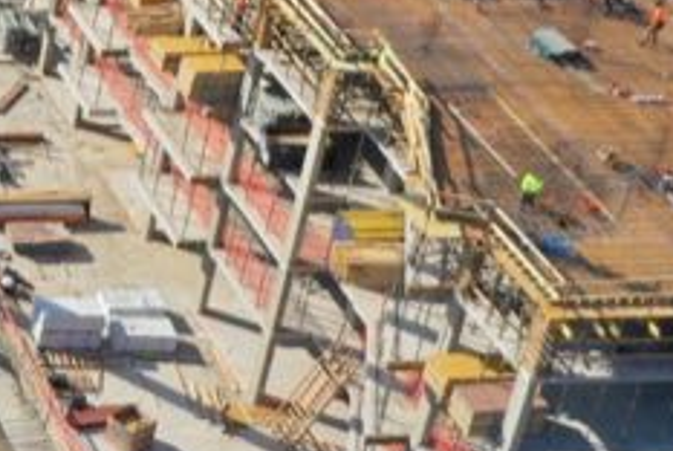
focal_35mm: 120
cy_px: -214
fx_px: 2246
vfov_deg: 11.0
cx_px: -739
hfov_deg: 13.9
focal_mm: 10.26
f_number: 5.6
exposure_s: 1/500
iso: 100
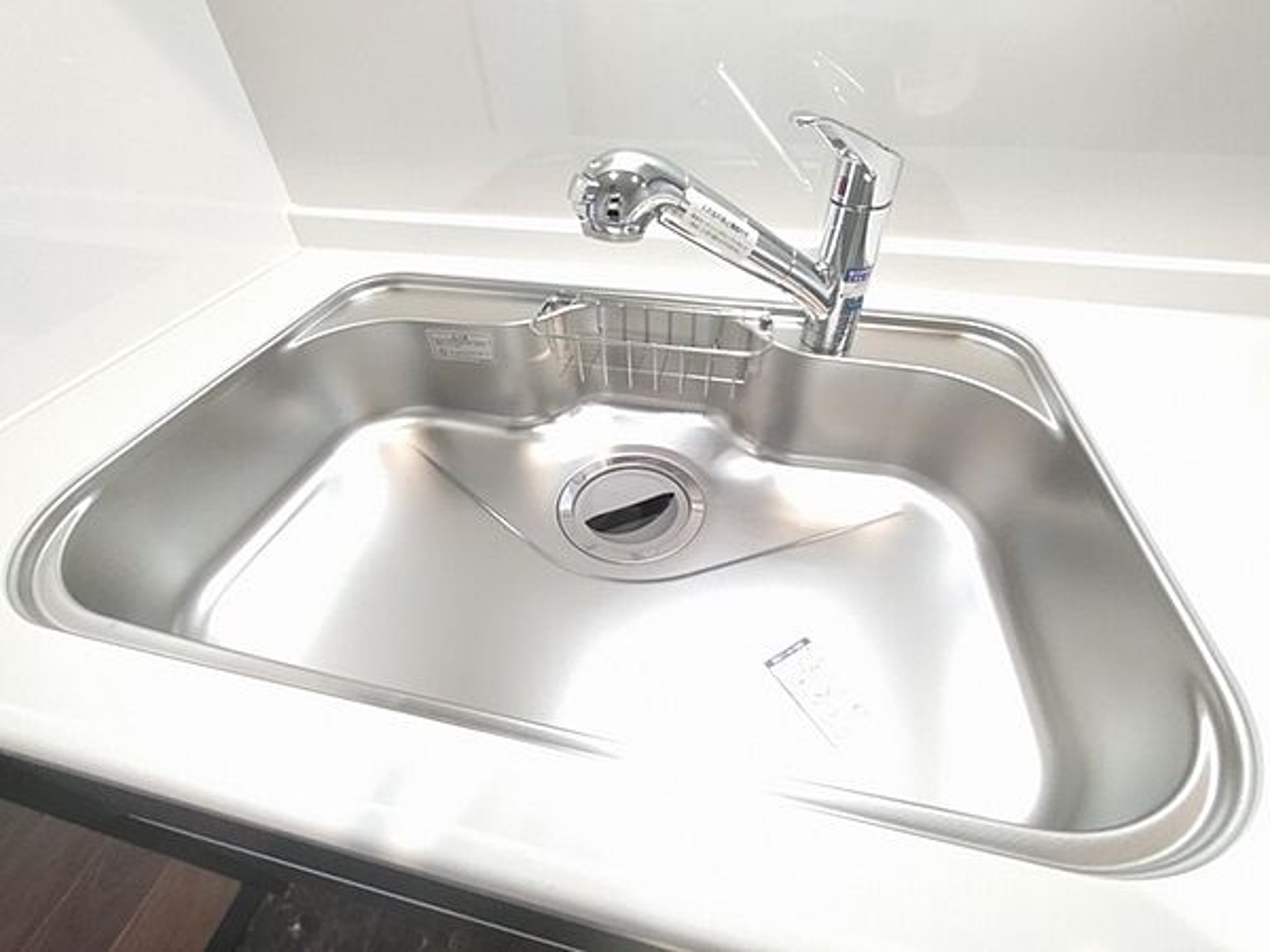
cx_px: 635
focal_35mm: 15
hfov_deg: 98.2
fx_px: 550
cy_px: 476
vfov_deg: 81.7
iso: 461
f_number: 2.4
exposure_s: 1/50
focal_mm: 1.6
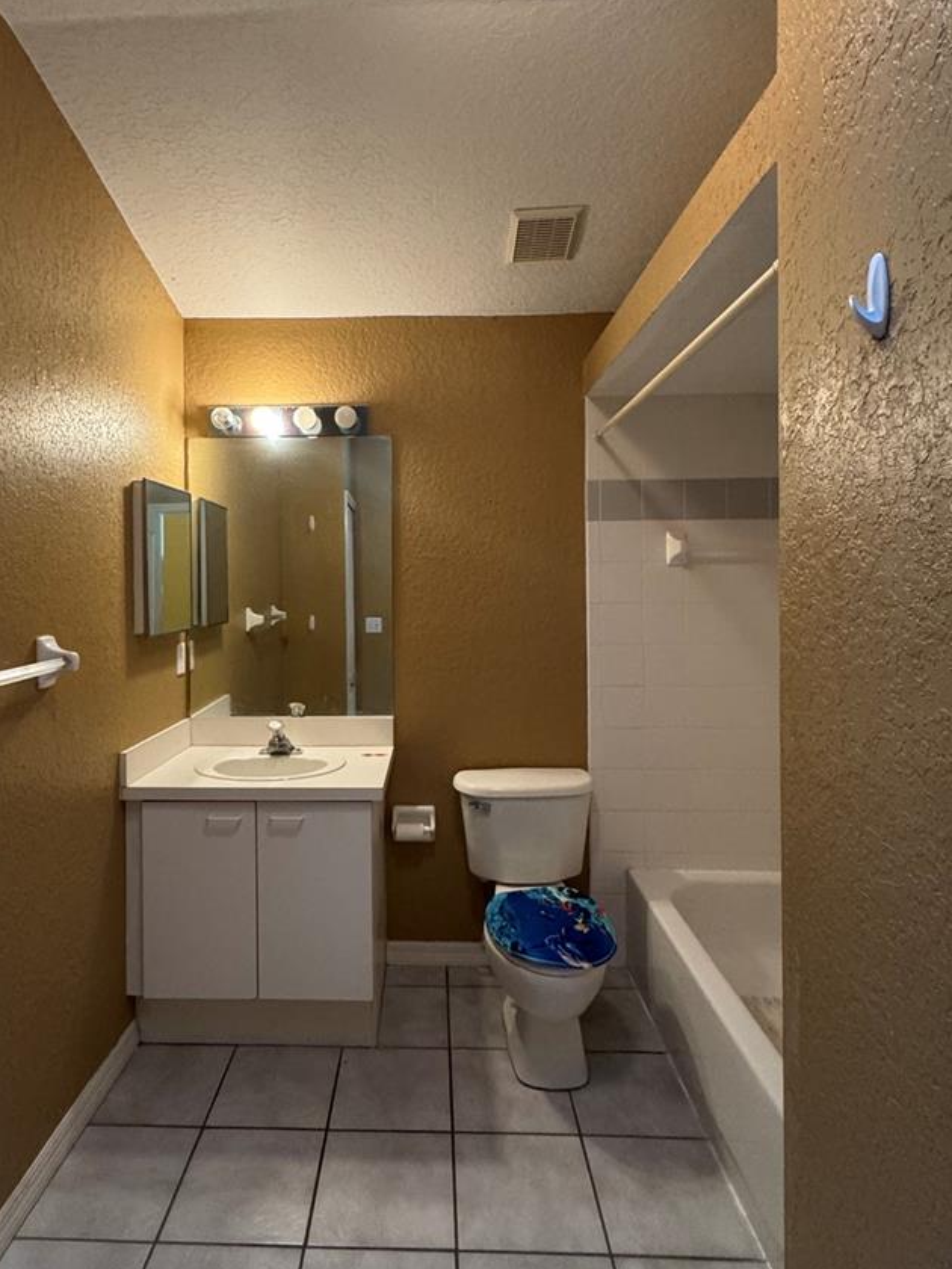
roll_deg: +0.7
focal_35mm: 20
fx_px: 733
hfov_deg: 65.6
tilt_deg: -1.1
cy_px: 585
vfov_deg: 81.6
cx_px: 402
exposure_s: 1/60
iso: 640
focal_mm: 2.22
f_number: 2.2
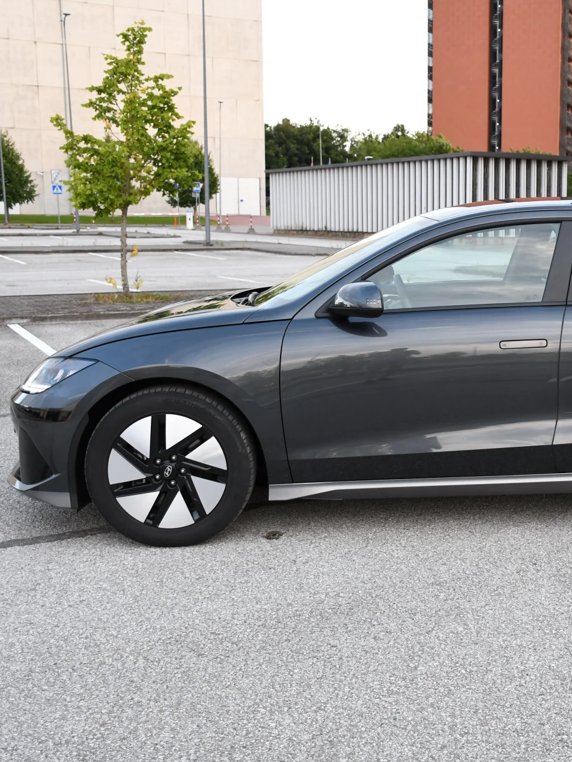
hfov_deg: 29.0
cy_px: 382
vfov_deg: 39.7
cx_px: 518
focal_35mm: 48
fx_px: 1057
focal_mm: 22
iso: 800
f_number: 3.5
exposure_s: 1/320
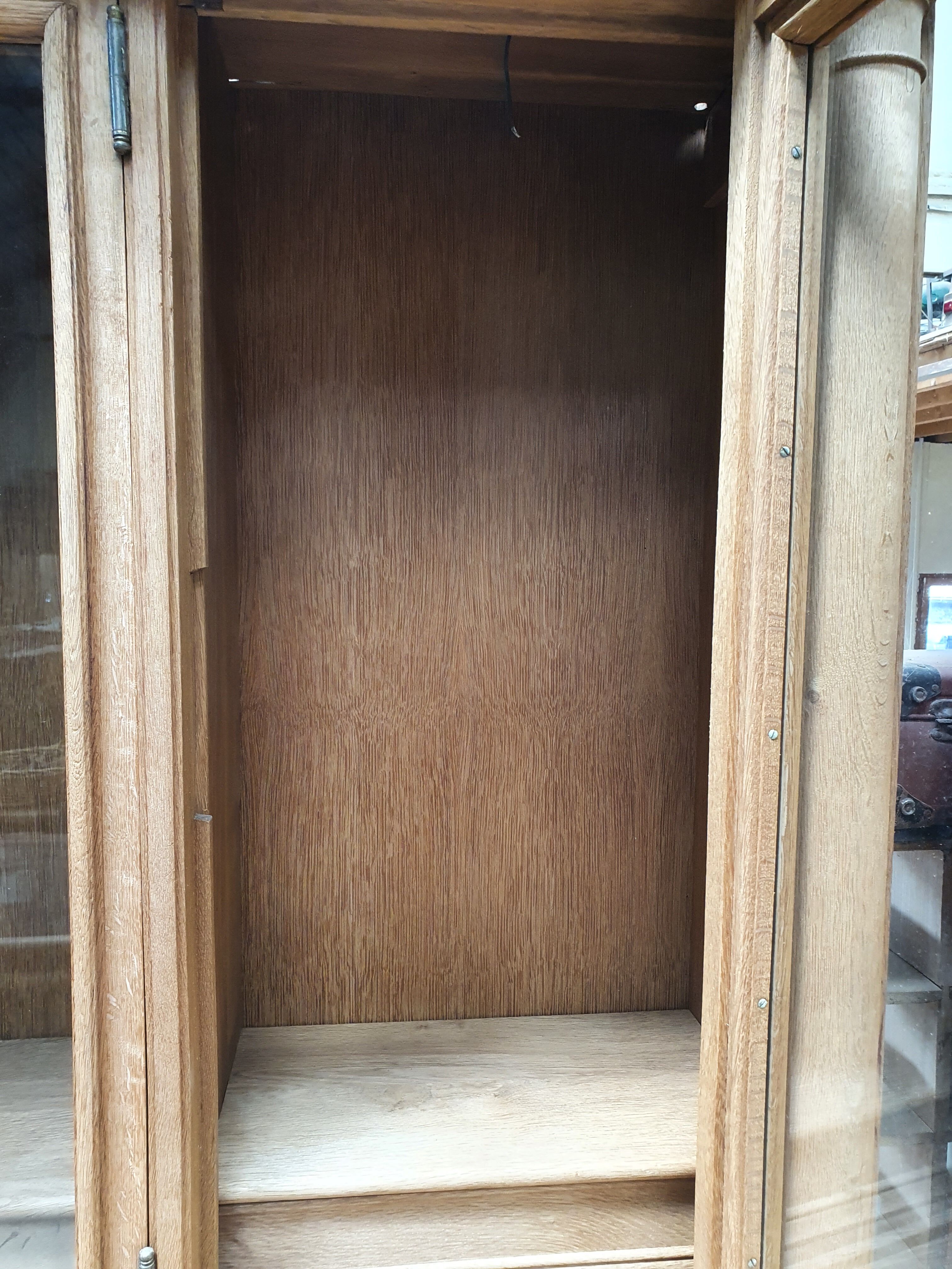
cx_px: 476
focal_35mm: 26
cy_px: 634
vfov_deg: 67.3
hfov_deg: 53.1
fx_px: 953
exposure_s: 1/100
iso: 320
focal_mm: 4.32
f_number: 2.4
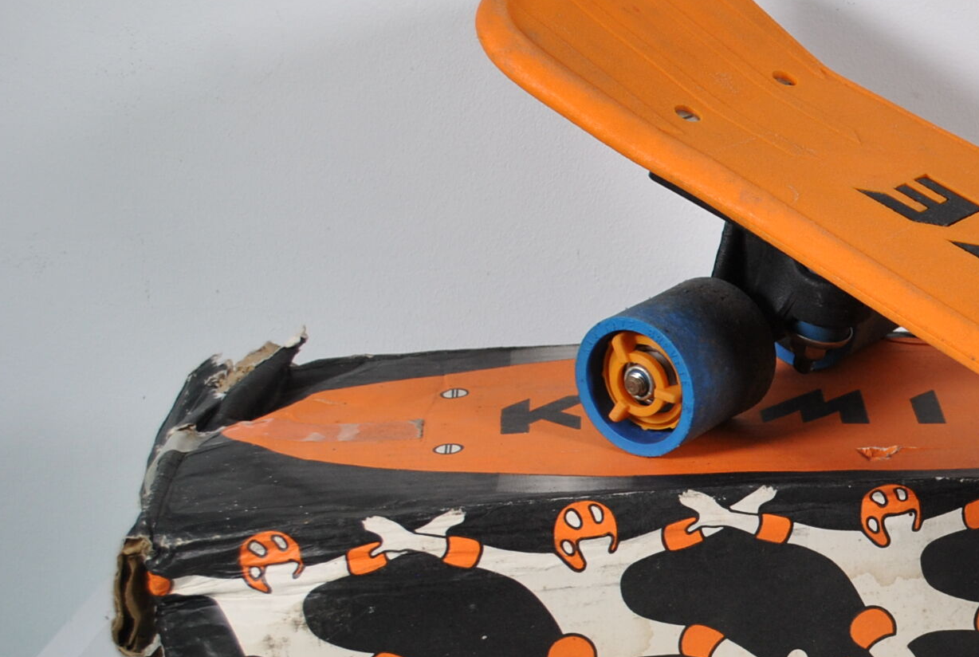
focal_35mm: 92
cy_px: 483
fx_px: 2507
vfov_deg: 14.9
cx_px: 1110
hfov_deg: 20.9
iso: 200
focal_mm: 26
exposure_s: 1/125
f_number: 5.6
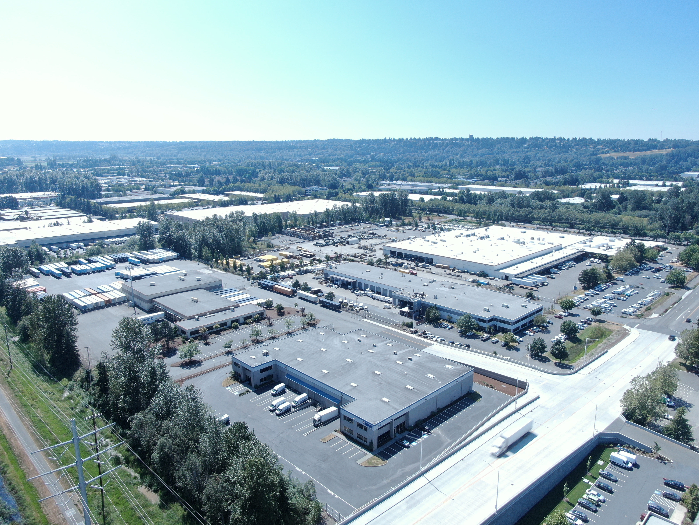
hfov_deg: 71.6
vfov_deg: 56.8
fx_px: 485
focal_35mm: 24
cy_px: 262
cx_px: 350
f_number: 2.8
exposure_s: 1/10
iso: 100
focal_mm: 4.39
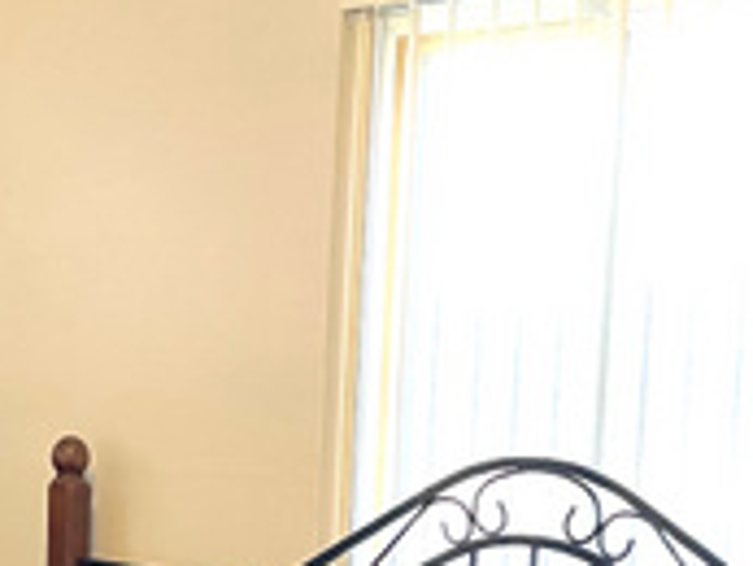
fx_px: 2090
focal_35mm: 96
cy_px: 557
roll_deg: -1.4
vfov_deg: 15.2
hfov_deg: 20.1
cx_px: 96
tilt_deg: -4.7
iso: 100
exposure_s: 1/60
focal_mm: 4.2
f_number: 1.6
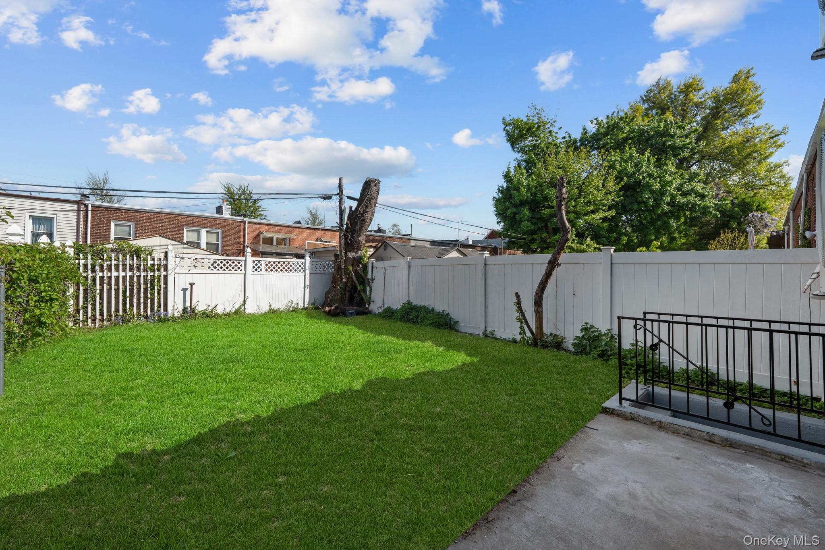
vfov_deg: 81.2
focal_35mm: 14
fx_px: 321
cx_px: 412
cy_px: 275
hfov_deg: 104.3
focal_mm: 14
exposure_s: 1/320
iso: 320
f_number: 9
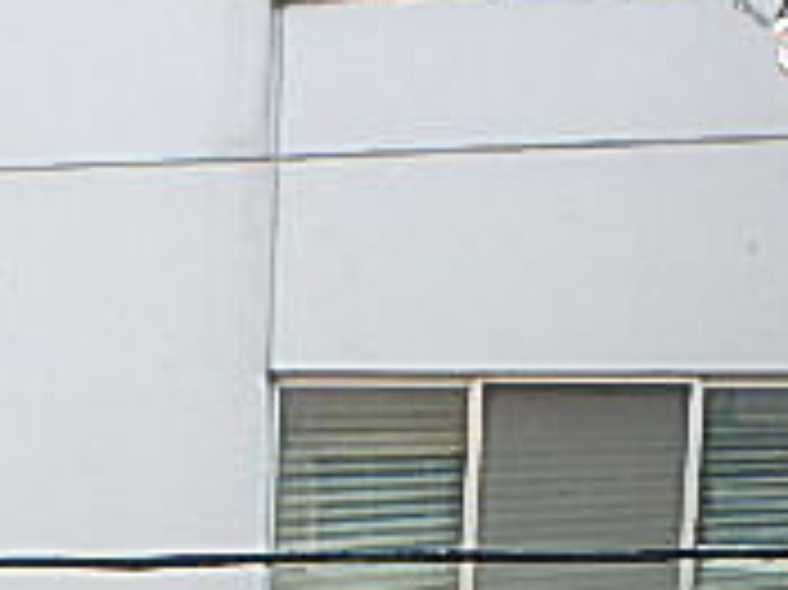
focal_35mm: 77
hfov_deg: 25.3
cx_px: 342
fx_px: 1752
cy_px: 874
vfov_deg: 17.3
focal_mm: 3.7
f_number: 3.5
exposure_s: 1/200
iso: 125
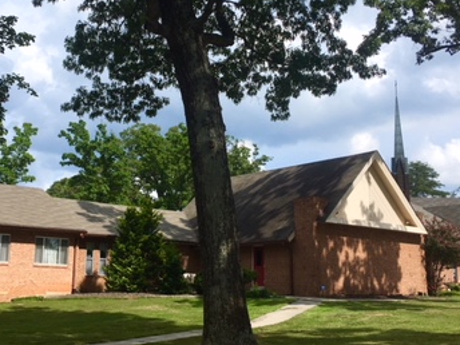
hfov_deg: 35.4
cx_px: 187
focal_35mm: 54
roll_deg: -2.0
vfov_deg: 27.0
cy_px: 132
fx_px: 718
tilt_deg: +12.2
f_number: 2.2
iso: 25
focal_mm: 4.15
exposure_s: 1/1672
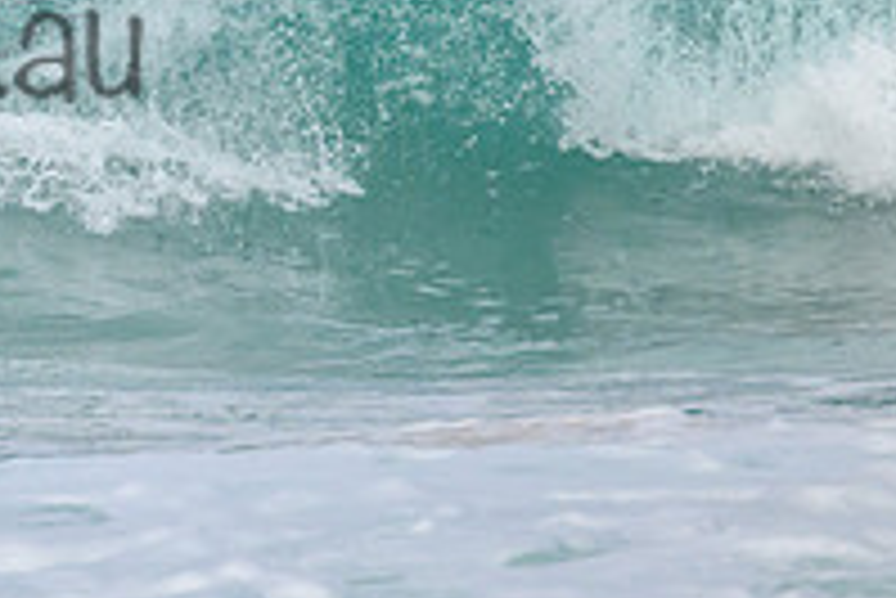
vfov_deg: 0.6
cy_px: -7
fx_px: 58031
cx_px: -333
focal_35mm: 2330
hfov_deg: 0.9
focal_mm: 800
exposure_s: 1/2000
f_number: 11
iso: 1000
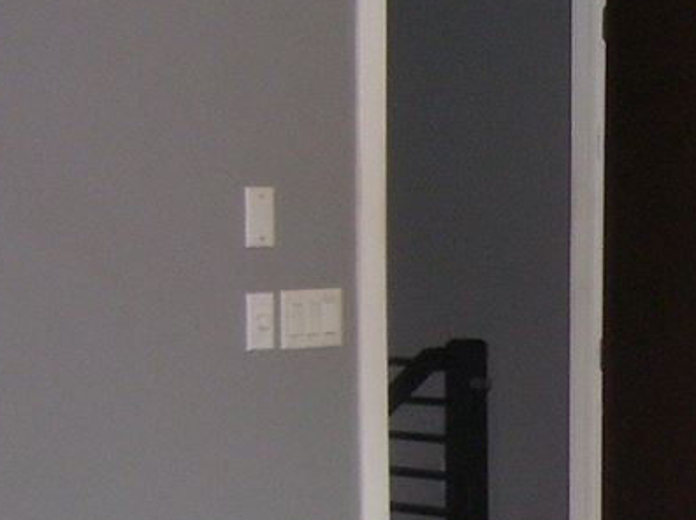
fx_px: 2209
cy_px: 542
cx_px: 903
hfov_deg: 16.9
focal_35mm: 110
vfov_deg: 13.2
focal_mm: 5.6
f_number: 2.7
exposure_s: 1/60
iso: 125
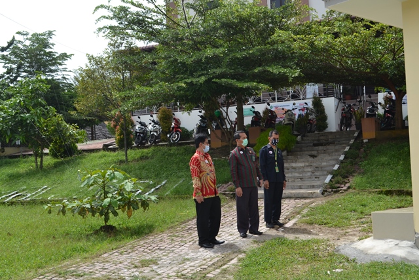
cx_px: 210
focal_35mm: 45
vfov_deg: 29.9
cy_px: 140
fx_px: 524
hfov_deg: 43.6
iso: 100
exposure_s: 1/200
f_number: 8
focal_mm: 30
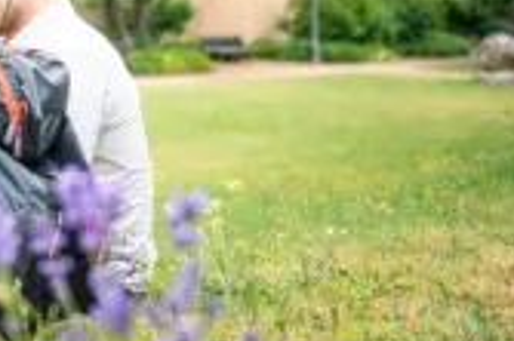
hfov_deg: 24.3
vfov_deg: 18.3
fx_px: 984
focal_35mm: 69
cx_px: -209
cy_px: -111
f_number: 1.4
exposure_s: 1/8000
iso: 800
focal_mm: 24
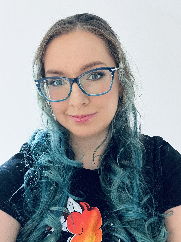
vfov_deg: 60.0
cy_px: 121
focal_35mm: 30
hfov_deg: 46.8
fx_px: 209
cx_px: 90
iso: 250
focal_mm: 2.71
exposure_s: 1/33
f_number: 2.2
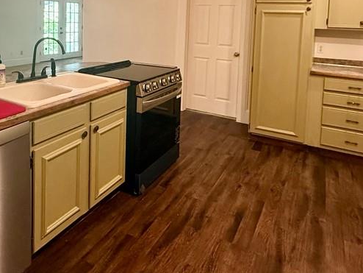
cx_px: 147
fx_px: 304
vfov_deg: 44.8
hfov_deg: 61.2
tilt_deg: -3.1
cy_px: 39
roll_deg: -2.1
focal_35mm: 29
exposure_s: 1/60
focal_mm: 2.22
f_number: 2.2
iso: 800
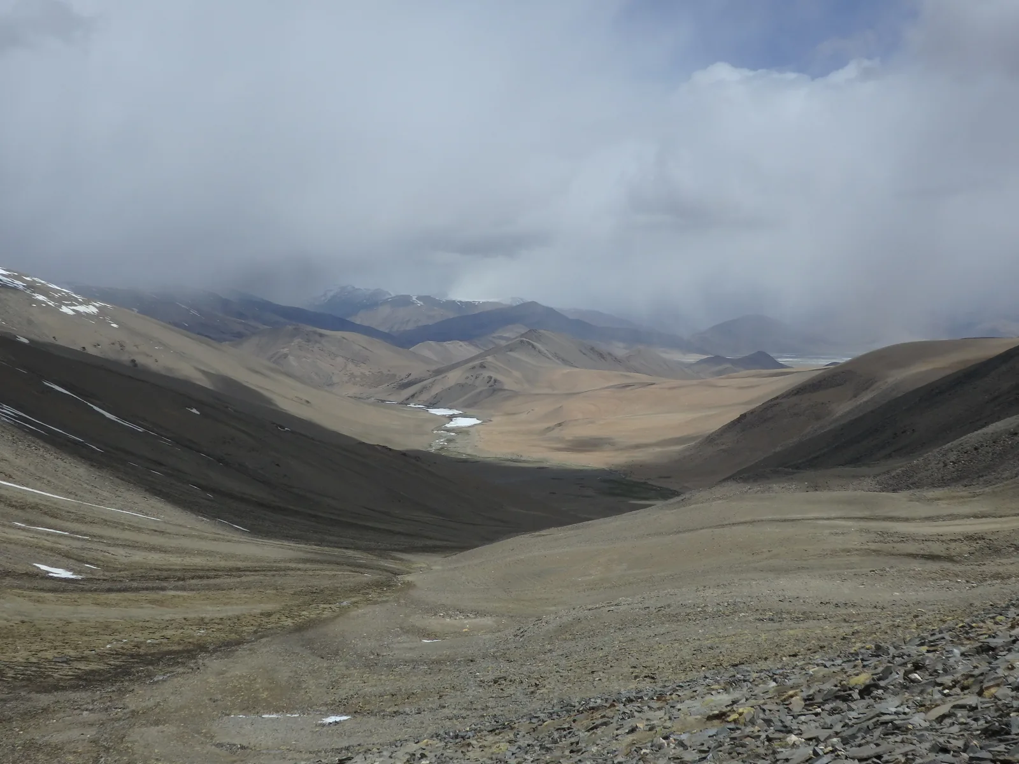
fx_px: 1325
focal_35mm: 45
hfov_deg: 42.1
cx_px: 510
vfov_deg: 32.2
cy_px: 382
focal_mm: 8
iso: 125
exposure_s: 1/400
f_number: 10.8
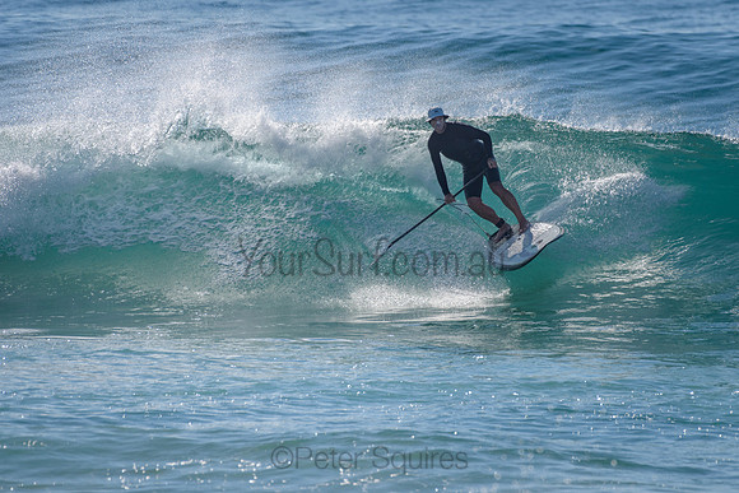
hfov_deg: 3.4
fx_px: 12582
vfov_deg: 2.2
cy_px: 200
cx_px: 437
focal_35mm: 613
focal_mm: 500
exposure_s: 1/2000
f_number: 5.6
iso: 110
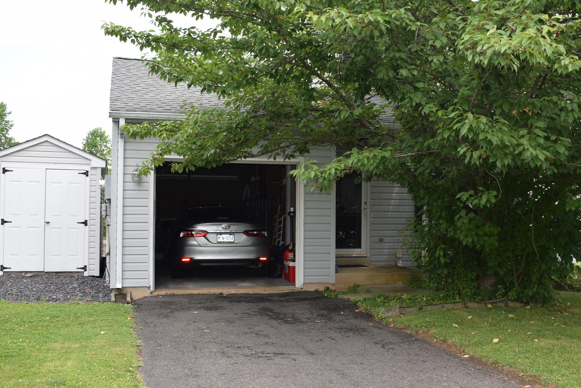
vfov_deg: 32.2
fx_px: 671
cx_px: 326
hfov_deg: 46.7
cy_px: 196
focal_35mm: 42
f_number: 6.3
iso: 100
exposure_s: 1/160
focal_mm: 23
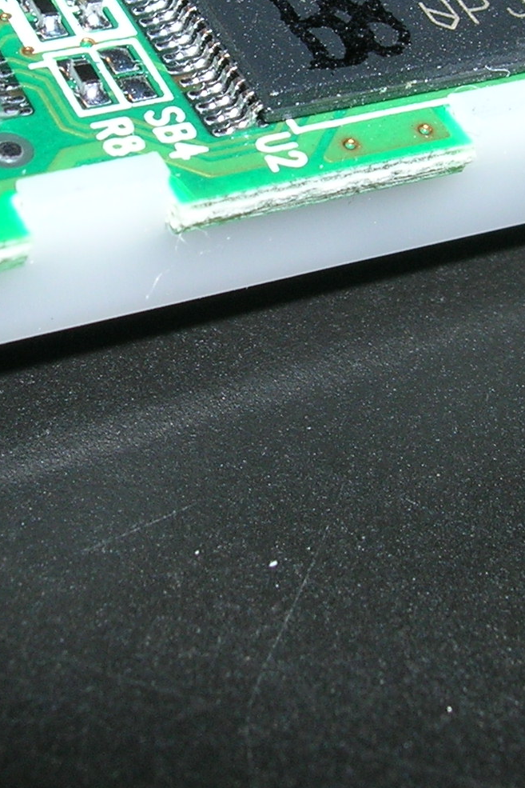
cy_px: 152
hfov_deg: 13.2
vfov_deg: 19.4
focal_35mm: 104
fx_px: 2274
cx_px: 235
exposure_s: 1/60.1
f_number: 5
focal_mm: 6.4
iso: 50
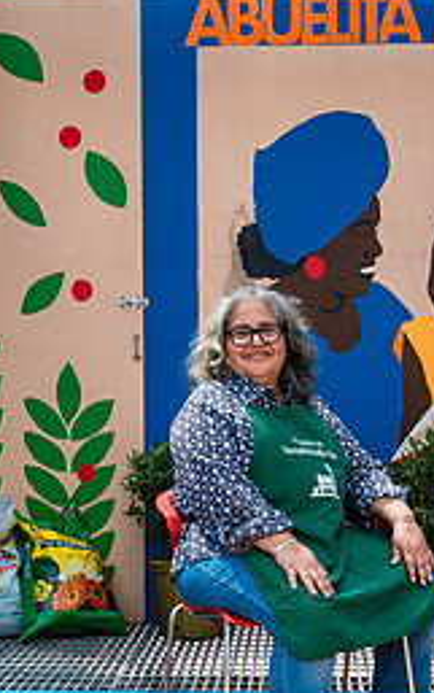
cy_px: 510
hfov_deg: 16.1
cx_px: 234
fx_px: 1530
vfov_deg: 25.2
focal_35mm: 81
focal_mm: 35
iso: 100
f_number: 4
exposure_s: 1/250
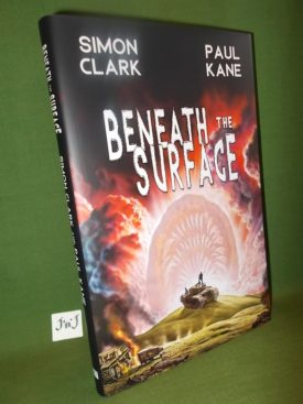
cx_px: 152
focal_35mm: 26
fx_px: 304
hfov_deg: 53.0
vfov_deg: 67.3
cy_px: 202
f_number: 3.2
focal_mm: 4.6
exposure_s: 1/25
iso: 200
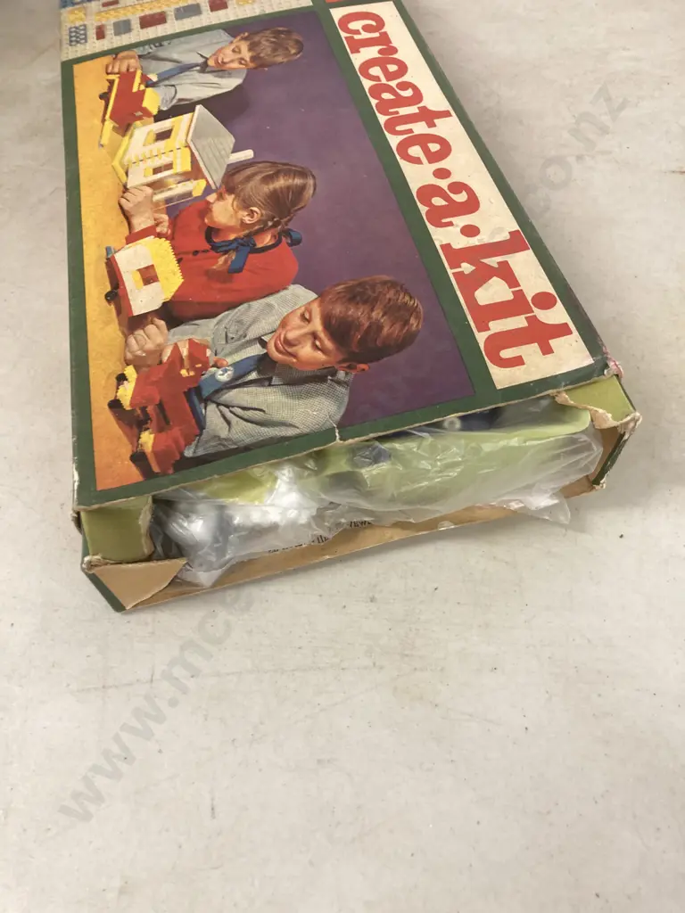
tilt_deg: -54.9
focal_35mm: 28
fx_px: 739
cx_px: 342
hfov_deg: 49.7
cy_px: 456
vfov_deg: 63.4
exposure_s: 1/50
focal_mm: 3.99
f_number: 1.8
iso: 125
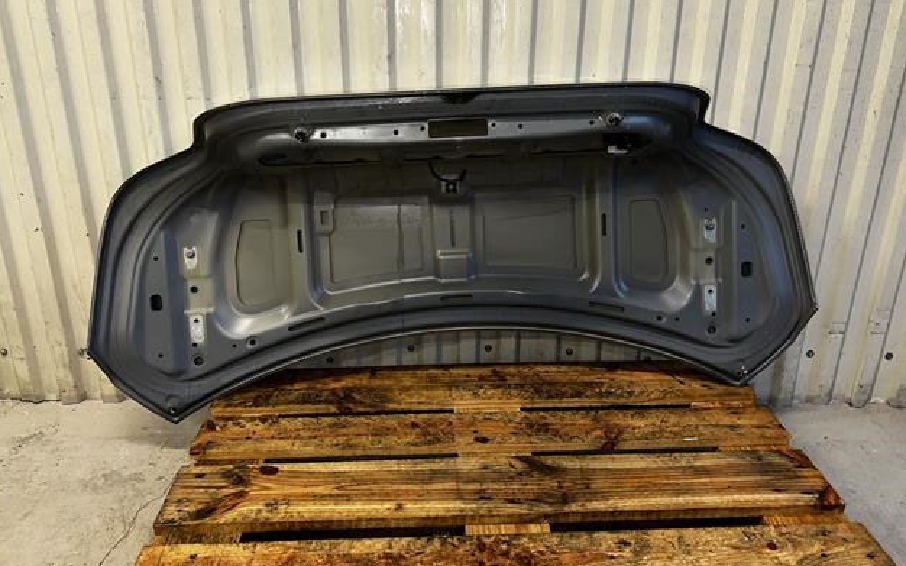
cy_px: 227
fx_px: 642
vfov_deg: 47.3
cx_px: 450
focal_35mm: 26
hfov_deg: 70.4
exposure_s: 1/33
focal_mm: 6.86
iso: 80
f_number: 1.78
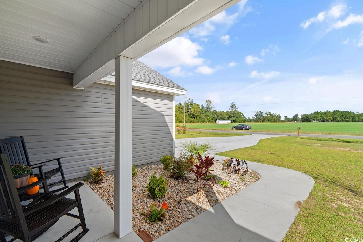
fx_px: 151
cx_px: 182
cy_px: 121
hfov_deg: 100.4
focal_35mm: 15
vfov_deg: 77.4
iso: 100
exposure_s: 1/125
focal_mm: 10
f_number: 5.6
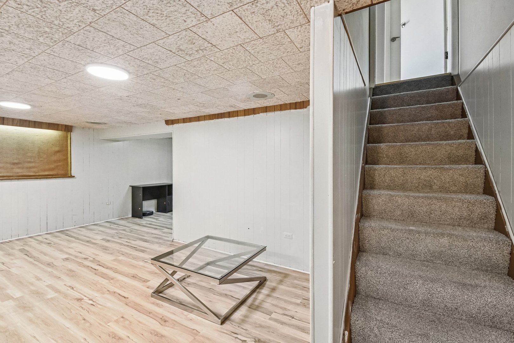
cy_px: 172
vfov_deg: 77.3
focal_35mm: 15
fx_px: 214
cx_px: 257
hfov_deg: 100.4
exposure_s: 1/3.33
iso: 400
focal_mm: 10
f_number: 8
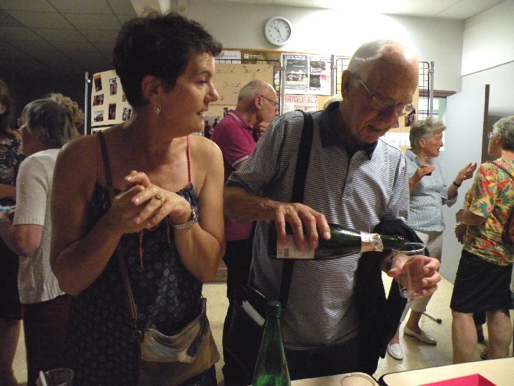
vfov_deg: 51.4
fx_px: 401
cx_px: 257
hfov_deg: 65.3
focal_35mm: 27
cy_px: 193
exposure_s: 1/60
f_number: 2.8
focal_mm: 4.7
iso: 800
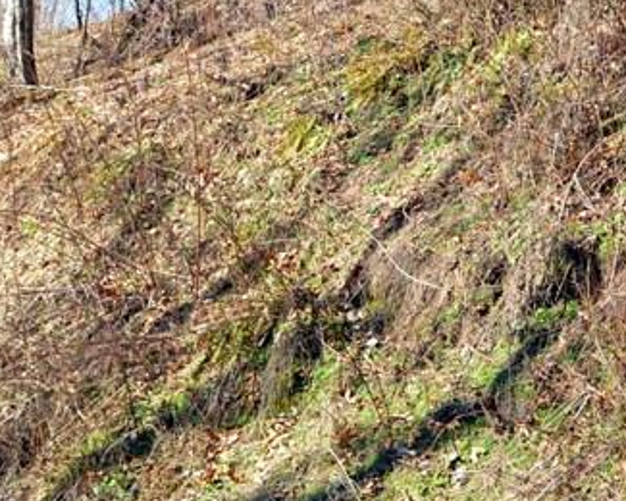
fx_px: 1742
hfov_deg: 20.3
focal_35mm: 94
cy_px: 164
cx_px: 174
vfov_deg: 16.3
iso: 400
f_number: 5.6
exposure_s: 1/100
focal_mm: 20
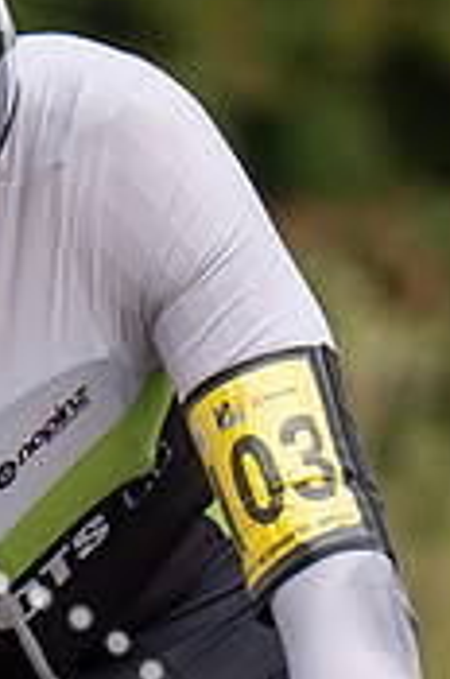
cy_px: 446
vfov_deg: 1.0
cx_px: 104
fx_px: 39453
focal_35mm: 2096
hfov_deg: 0.7
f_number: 4
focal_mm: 197
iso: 200
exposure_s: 1/1000
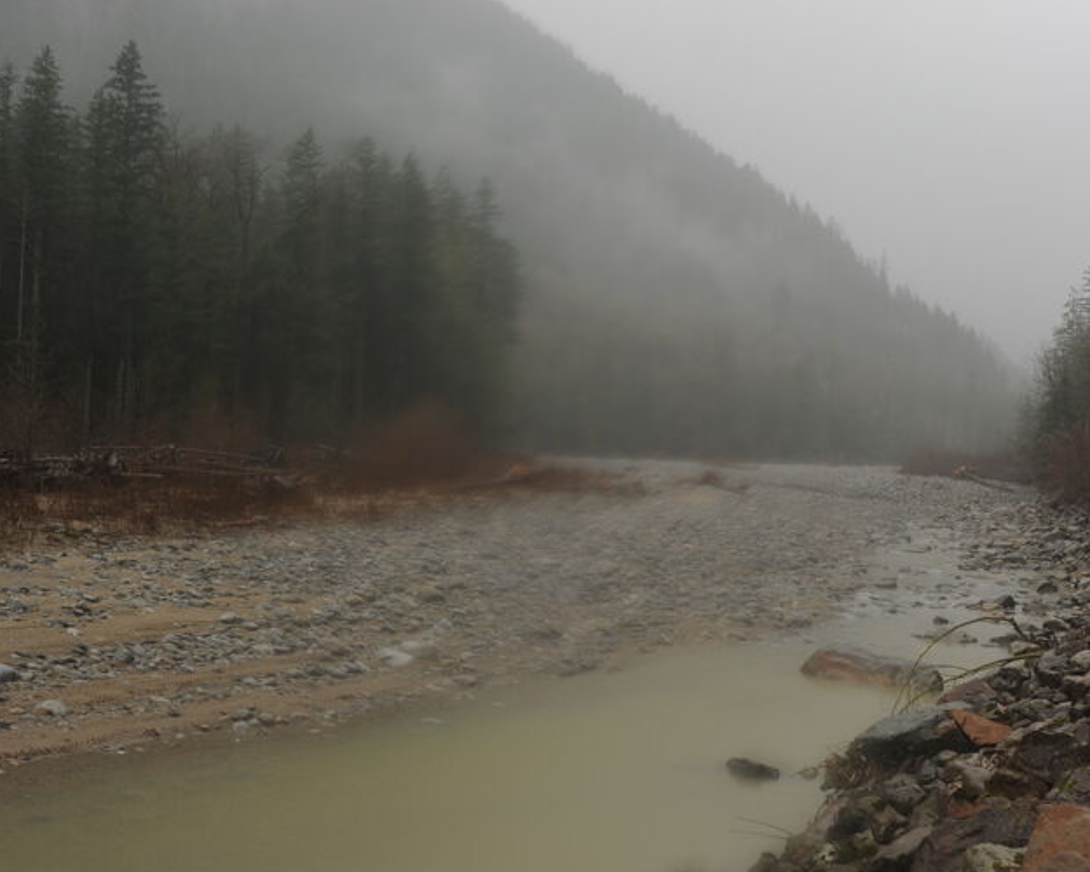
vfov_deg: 35.7
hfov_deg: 43.8
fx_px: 1355
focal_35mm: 42
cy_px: 438
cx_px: 589
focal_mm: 35
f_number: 5.6
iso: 320
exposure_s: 1/100
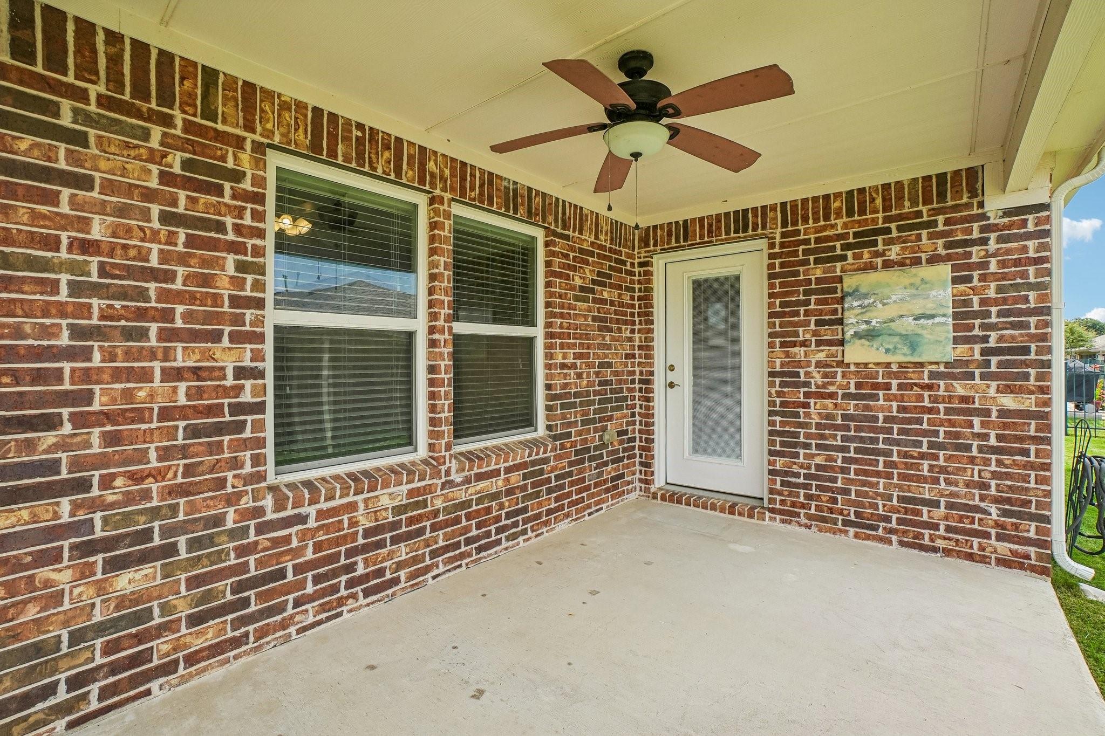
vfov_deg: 77.3
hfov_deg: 100.4
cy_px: 368
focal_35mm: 15
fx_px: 460
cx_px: 552
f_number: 8
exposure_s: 1/320
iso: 400
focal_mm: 10
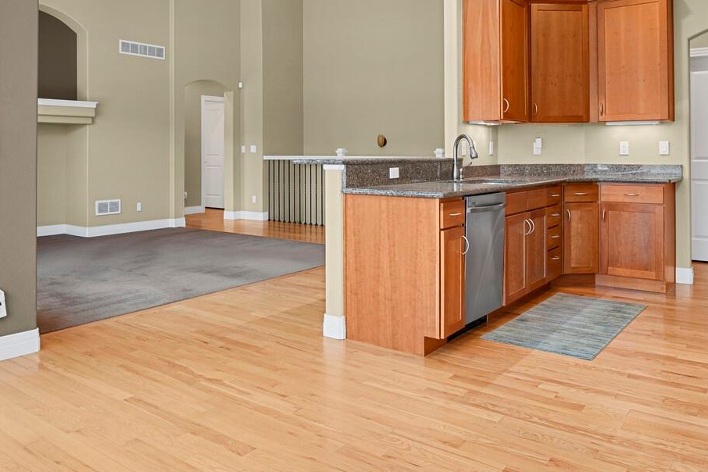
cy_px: 144
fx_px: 590
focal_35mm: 30
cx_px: 261
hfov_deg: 61.0
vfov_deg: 42.8
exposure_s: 1
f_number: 8
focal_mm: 17
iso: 250
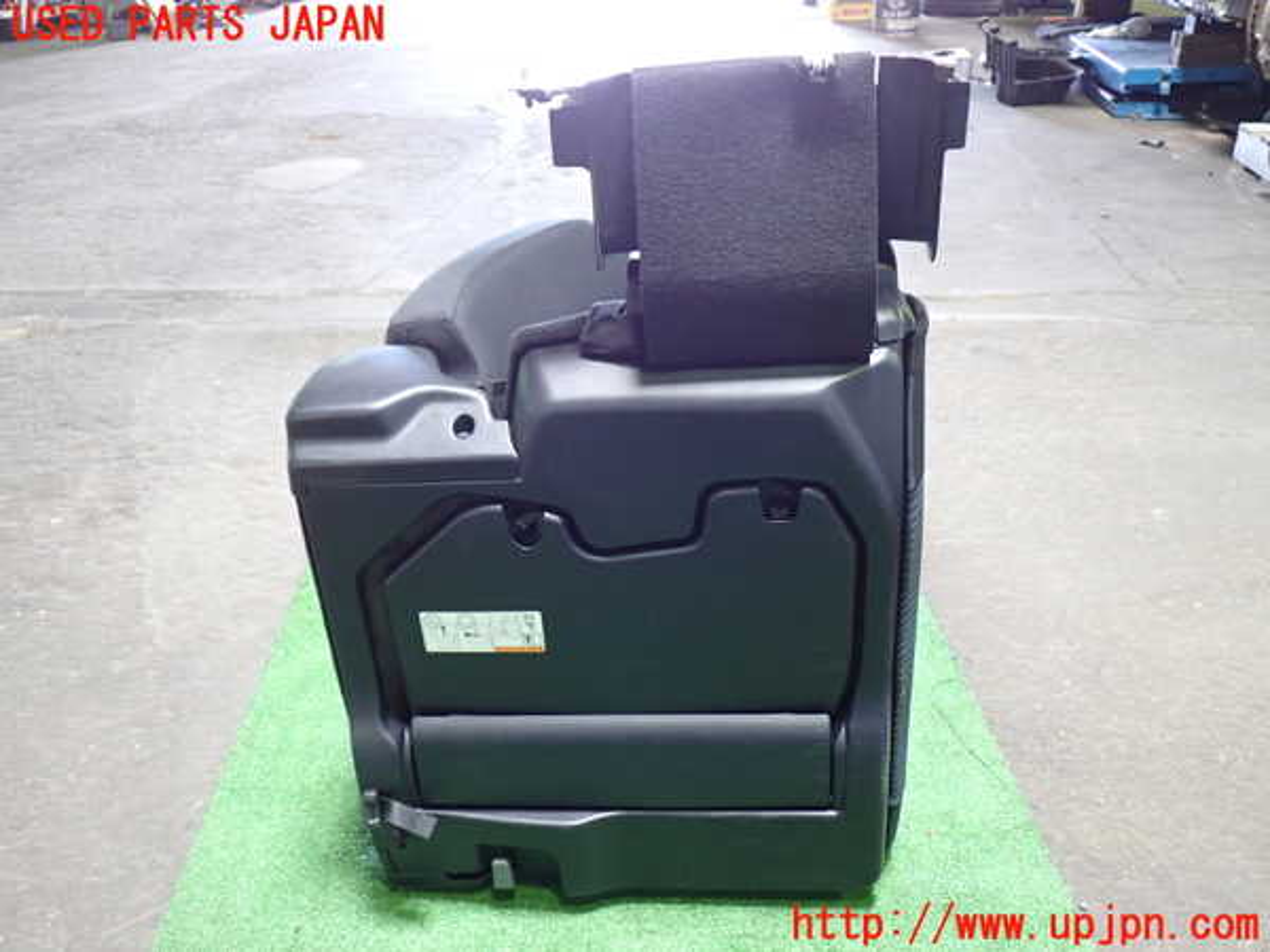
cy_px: 476
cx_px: 635
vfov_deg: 46.8
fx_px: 1101
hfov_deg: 60.0
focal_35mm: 30
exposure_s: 1/30
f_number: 2.3
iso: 400
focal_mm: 5.4
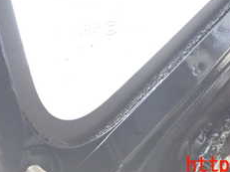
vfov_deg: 17.8
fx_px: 518
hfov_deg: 25.0
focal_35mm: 78
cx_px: 113
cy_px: -46
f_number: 2.3
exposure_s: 1/30
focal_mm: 5.4
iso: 640
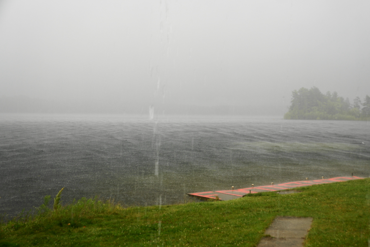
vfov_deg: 34.2
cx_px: 185
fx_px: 401
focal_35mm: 39
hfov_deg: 49.6
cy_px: 124
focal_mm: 26
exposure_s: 1/80
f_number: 4.5
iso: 100
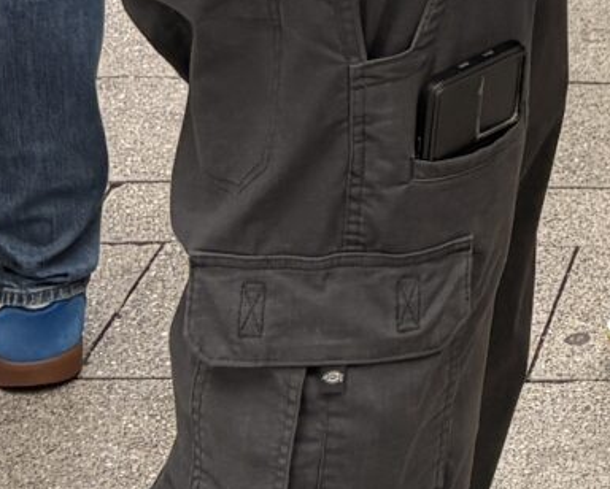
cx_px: 1282
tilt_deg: -2.7
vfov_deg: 7.9
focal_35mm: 169
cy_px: -976
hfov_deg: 10.4
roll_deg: -3.7
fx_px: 3054
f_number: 1.6
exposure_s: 1/660
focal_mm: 5.96
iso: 64
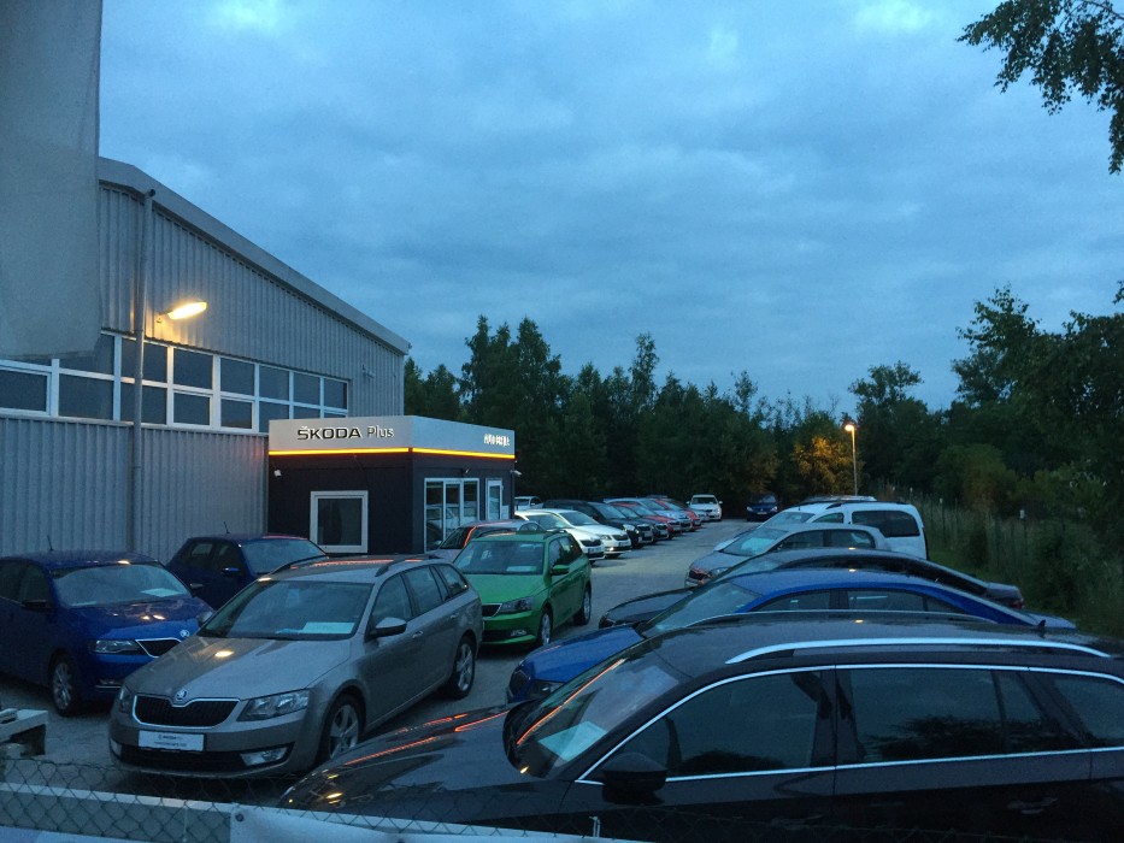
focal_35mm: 29
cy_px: 422
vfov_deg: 48.2
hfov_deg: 61.7
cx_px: 562
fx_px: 942
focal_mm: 4.15
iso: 250
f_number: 2.2
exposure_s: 1/25
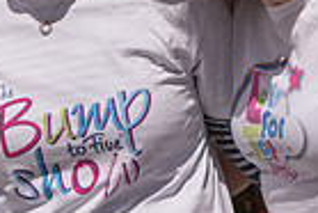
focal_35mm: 378
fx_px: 3342
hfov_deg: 5.4
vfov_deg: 3.6
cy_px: -18
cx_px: 32
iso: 90
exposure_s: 1/1000
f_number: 9
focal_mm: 70
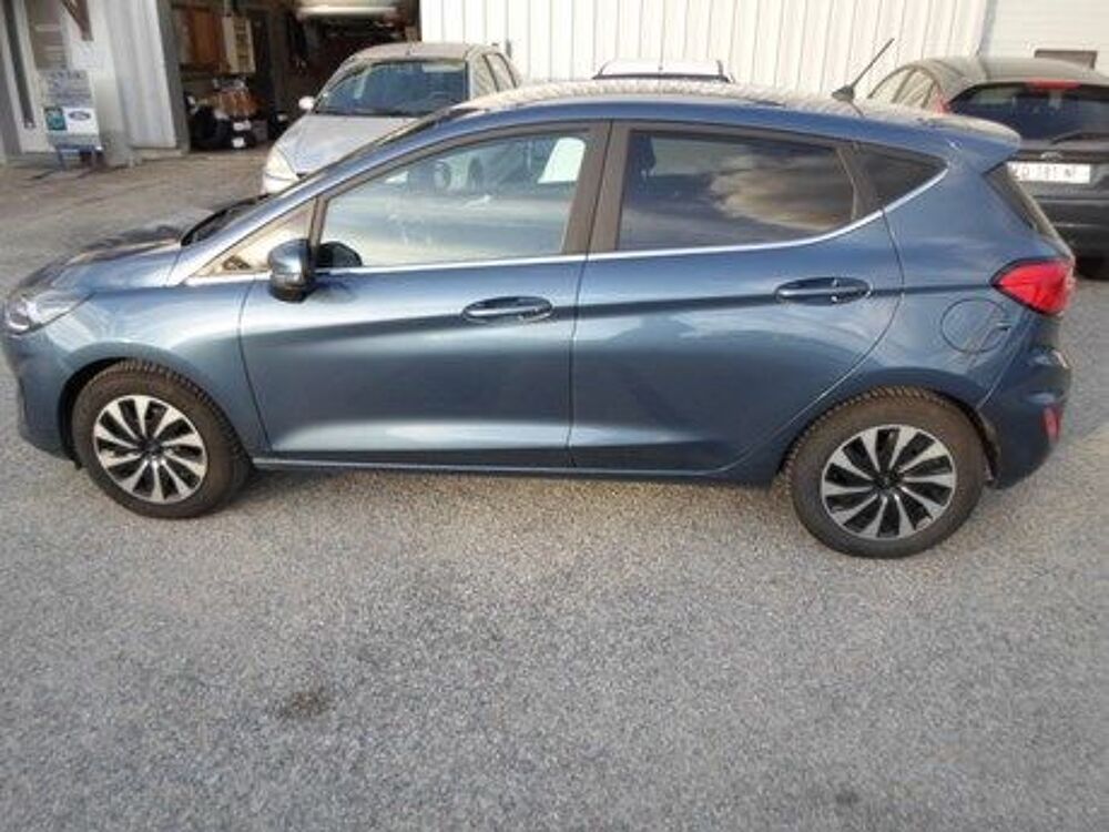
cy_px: 416
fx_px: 801
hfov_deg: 69.4
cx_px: 554
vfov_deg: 54.9
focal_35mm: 25
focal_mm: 4.5
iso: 80
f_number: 2.5
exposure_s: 1/250
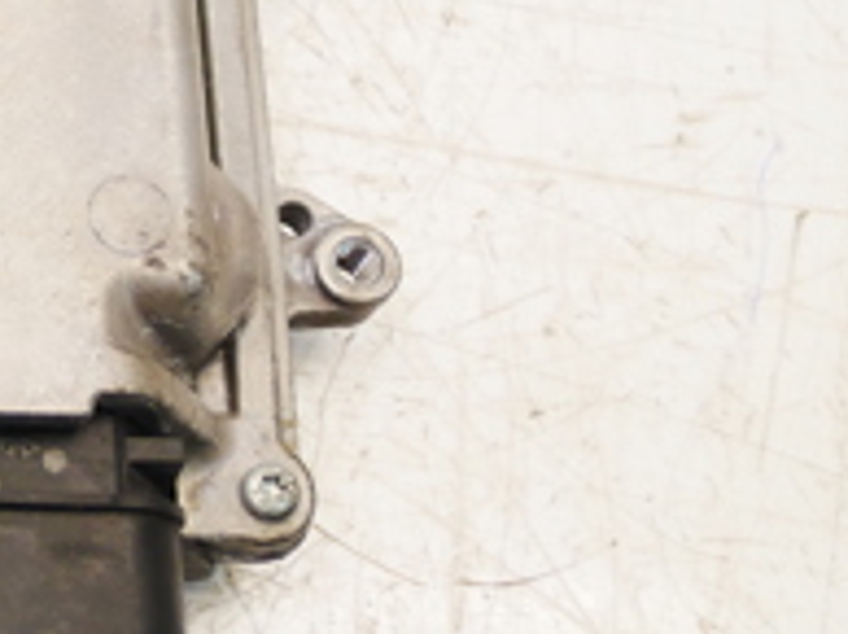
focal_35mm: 99
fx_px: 2422
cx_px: -420
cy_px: 96
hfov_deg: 17.8
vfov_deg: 14.8
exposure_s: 1/60
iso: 400
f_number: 3.8
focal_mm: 15
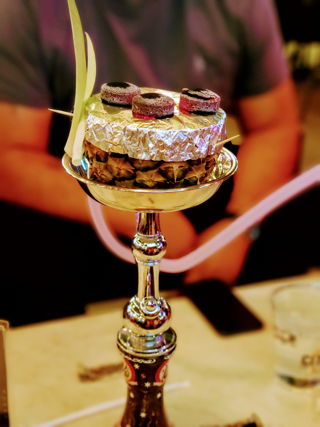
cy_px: 214
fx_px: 345
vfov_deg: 63.4
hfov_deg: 49.7
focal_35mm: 28
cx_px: 160
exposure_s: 1/14
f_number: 2
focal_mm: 5.9
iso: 640
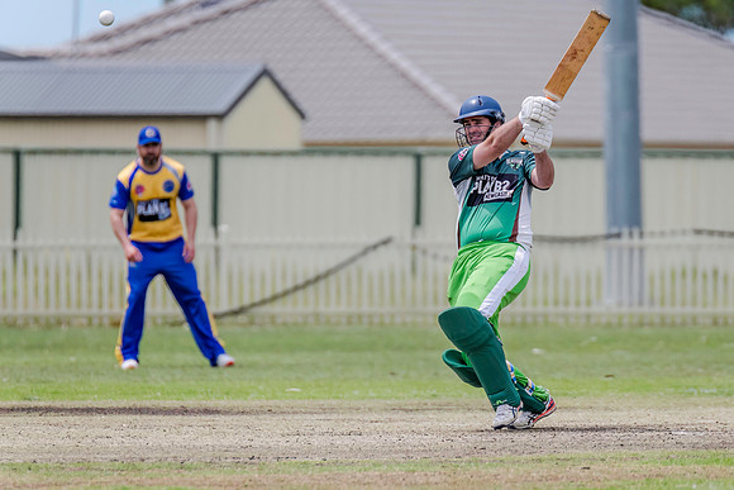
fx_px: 13391
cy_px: 266
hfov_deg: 3.1
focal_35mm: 657
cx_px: 400
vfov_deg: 2.1
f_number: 7.1
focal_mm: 600
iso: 800
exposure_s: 1/2500
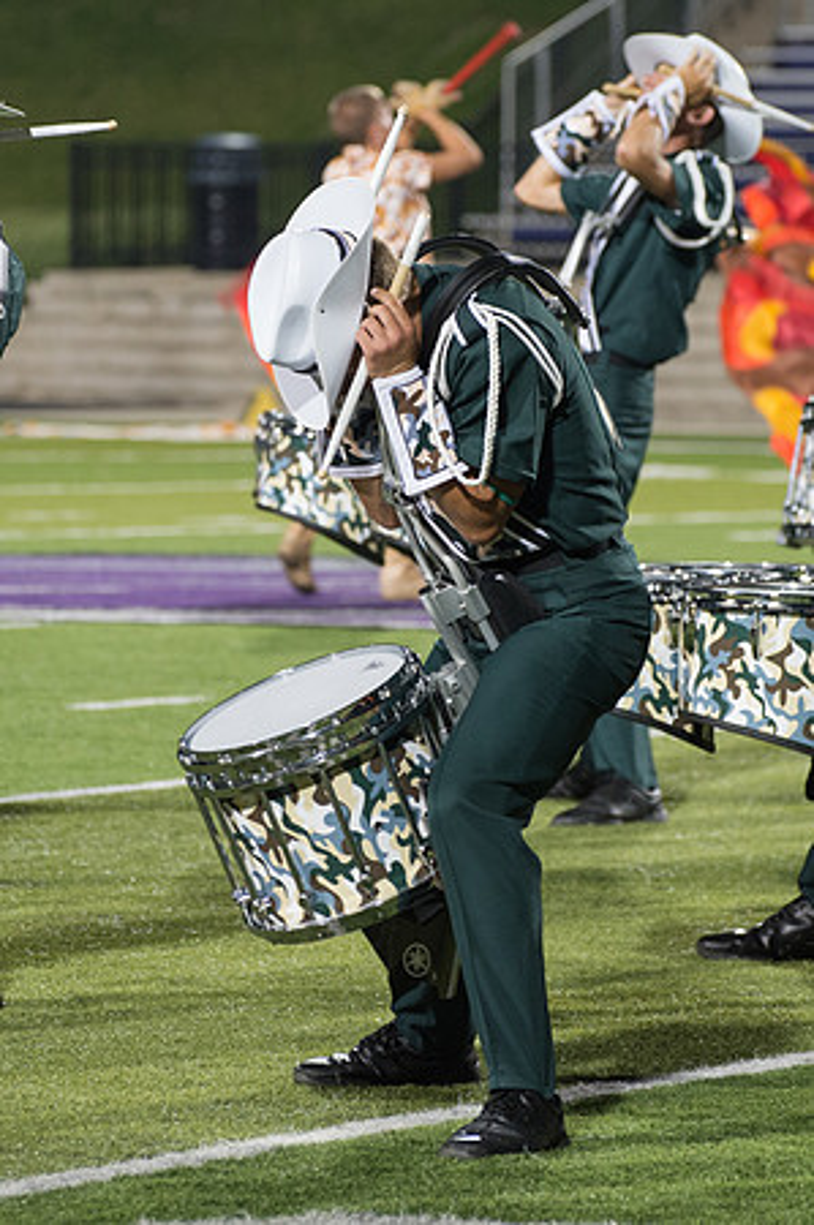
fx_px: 8811
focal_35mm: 259
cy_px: 482
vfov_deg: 8.0
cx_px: 449
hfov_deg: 5.3
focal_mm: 140
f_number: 4.8
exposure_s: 1/160
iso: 1800
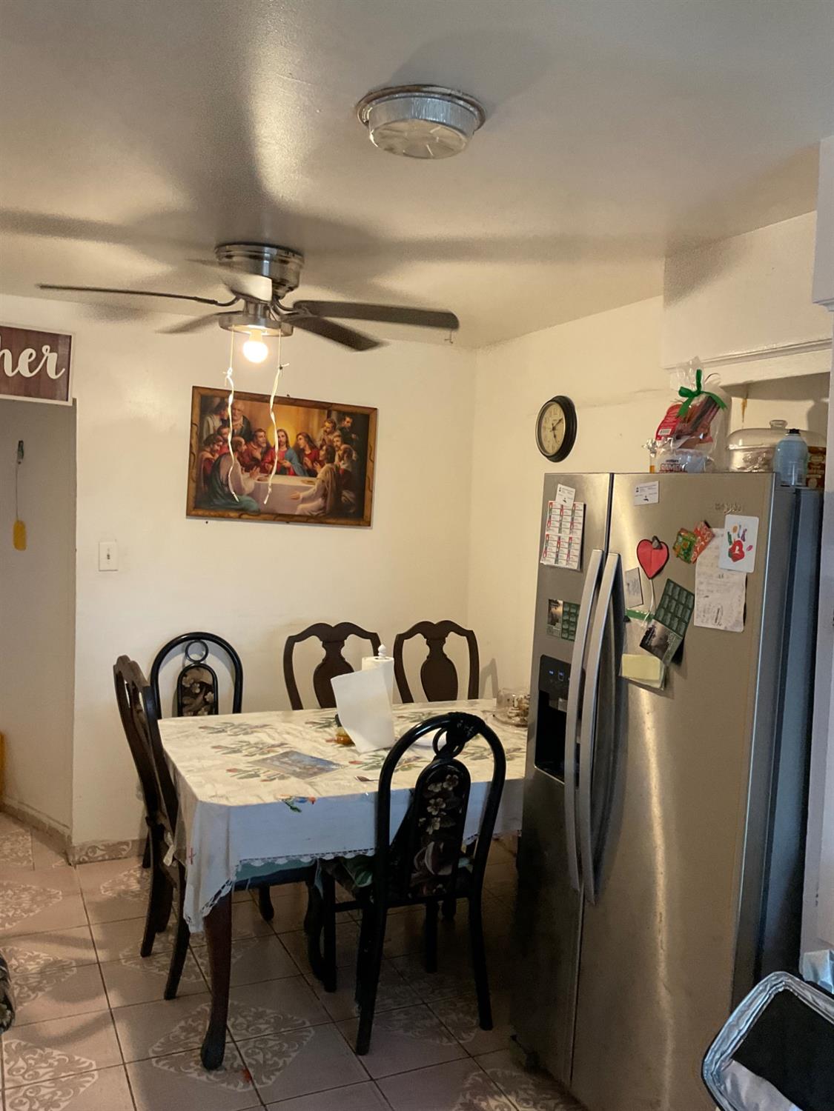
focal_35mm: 29
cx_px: 417
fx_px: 932
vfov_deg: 61.7
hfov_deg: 48.2
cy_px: 556
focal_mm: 3
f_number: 1.8
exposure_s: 1/60
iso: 200
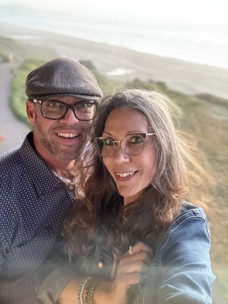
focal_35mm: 30
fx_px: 263
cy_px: 152
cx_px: 114
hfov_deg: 46.8
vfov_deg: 60.0
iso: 640
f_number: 1.9
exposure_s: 1/20
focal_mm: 2.69
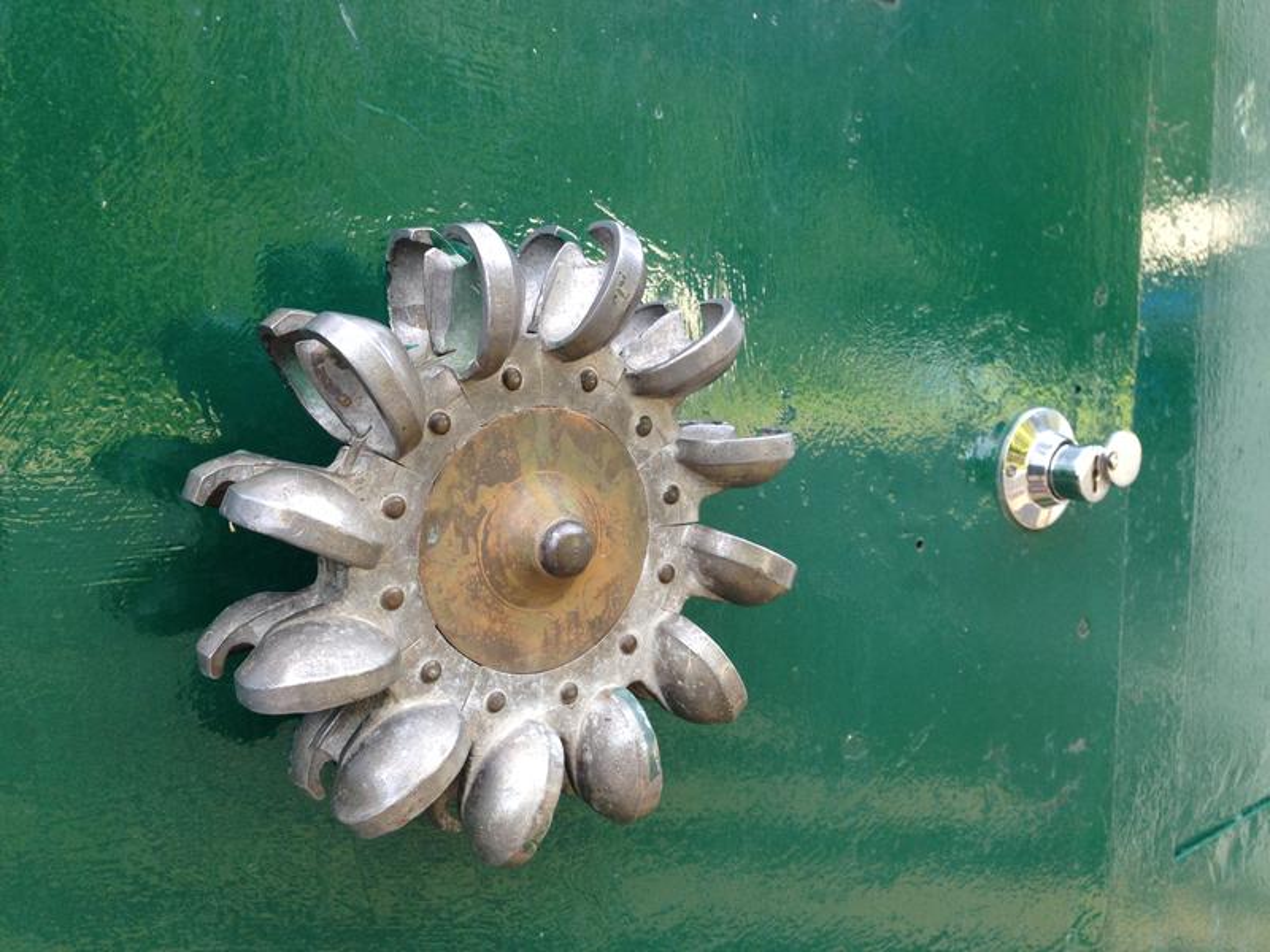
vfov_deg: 42.9
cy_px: 476
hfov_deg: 55.4
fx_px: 1211
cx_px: 635
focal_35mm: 33
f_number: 2.4
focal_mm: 4.12
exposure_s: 1/60
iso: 50
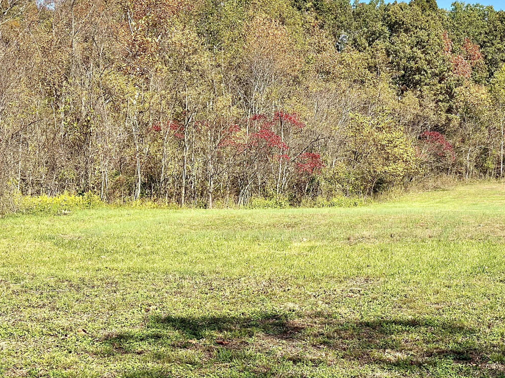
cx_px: 308
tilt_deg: +0.3
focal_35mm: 72
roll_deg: +0.1
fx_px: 1050
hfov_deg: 27.0
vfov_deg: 20.4
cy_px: 156
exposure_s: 1/4184
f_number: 1.78
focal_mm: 6.86
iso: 100
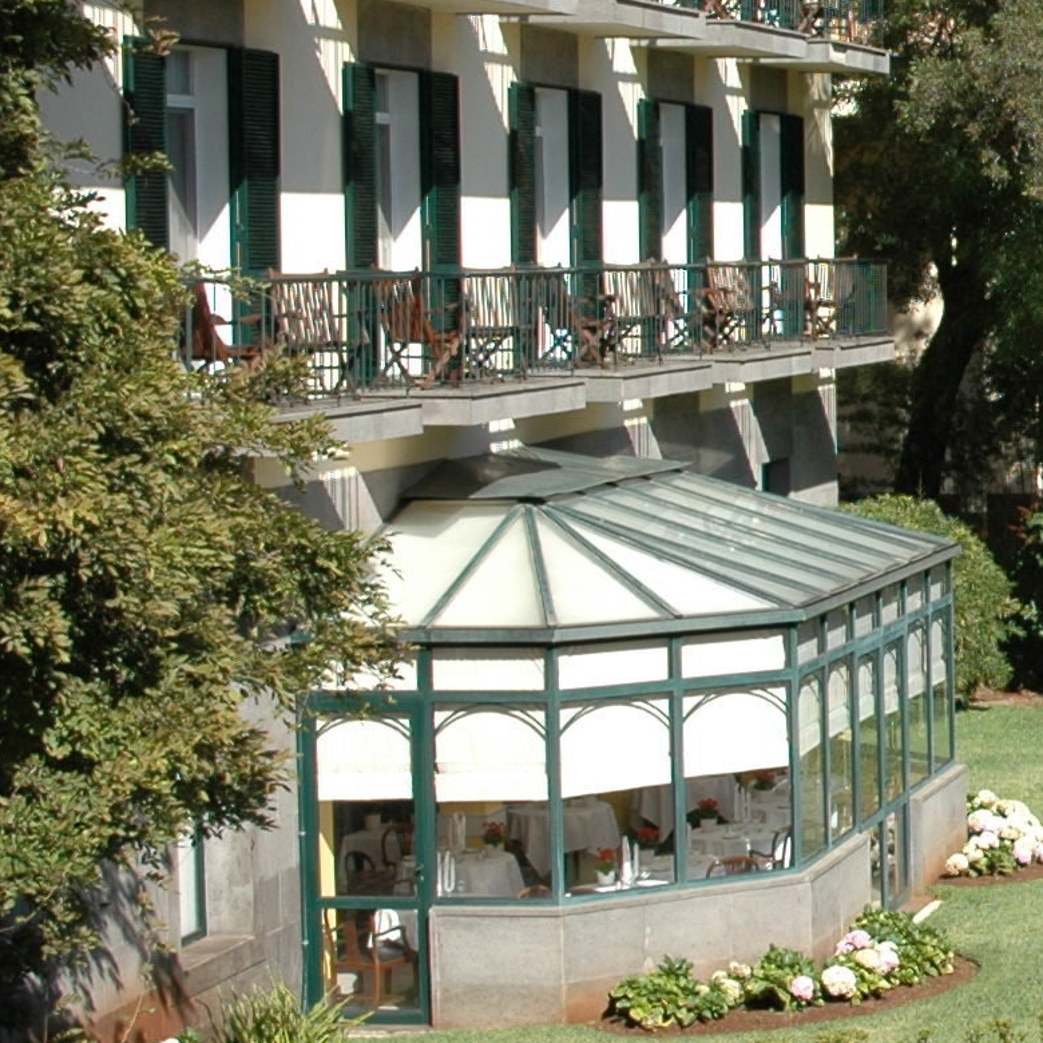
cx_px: 1643
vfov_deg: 16.1
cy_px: 366
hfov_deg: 14.8
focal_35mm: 108
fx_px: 3682
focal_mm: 22
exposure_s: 1/320
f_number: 9
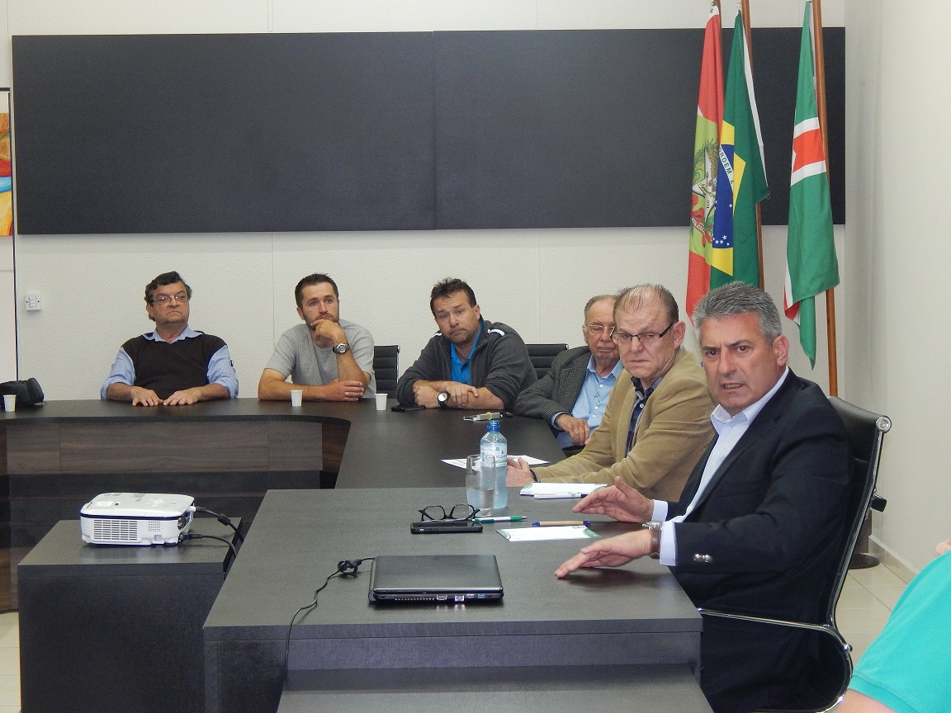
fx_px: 2060
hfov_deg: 26.0
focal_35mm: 75
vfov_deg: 19.6
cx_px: 476
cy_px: 356
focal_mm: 13.5
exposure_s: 1/30
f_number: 4.2
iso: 450
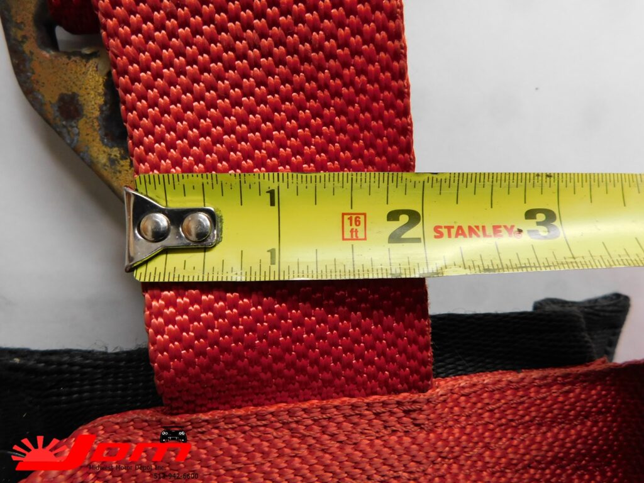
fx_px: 446
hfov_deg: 71.6
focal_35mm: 24
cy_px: 242
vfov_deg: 56.8
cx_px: 322
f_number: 3
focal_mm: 4.1
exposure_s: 1/30
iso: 250
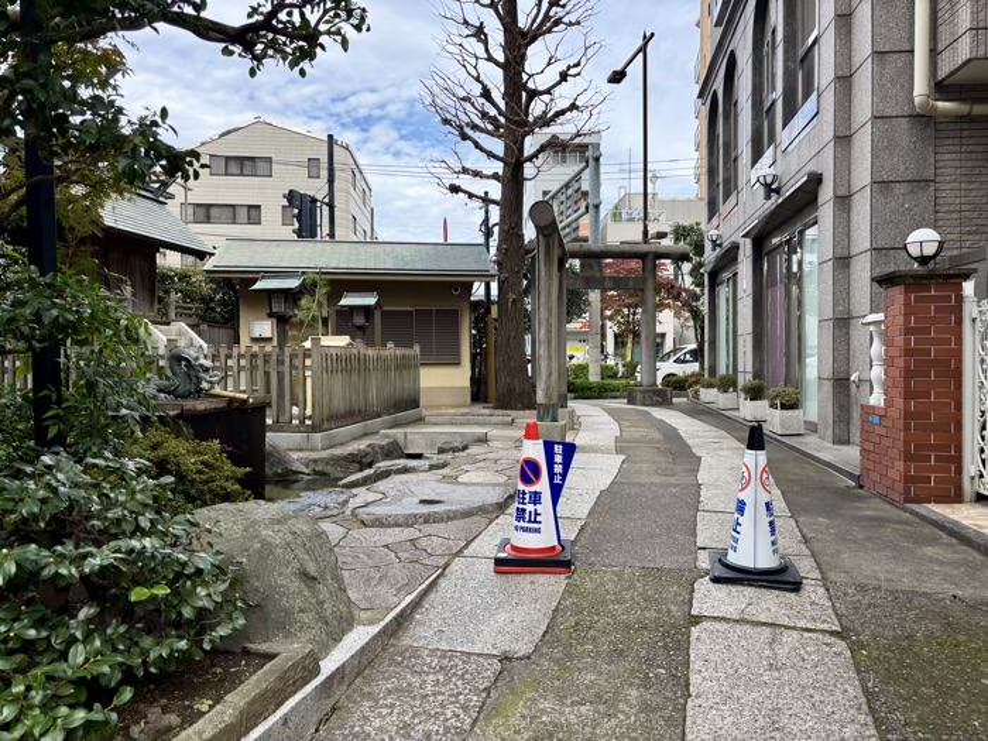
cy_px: 370
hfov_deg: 67.3
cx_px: 494
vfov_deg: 53.1
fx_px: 742
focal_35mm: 26
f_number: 1.6
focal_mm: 5.96
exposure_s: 1/970
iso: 50
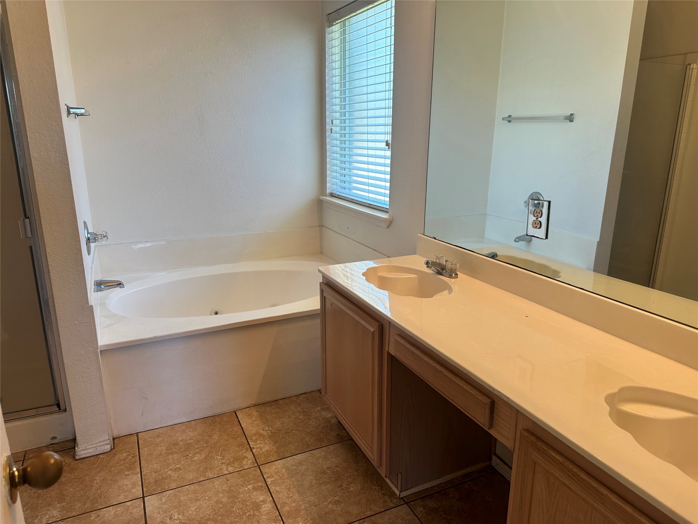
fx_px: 484
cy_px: 262
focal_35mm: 24
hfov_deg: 71.6
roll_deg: -0.1
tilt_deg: -13.9
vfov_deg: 56.8
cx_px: 349
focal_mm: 6.86
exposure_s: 1/120
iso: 64
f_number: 1.78
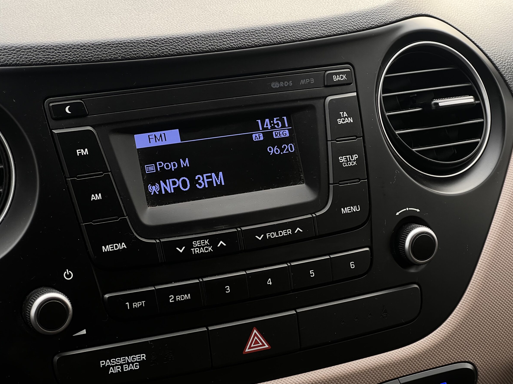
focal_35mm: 83
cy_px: 199
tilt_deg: -24.5
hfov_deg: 23.6
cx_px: 237
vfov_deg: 17.8
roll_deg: -2.5
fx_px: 1230
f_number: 2.8
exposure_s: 1/99
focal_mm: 9
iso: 125
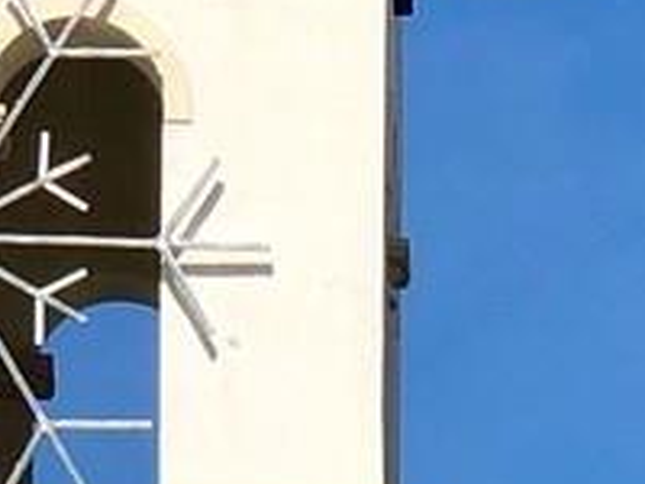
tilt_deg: +11.6
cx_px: 410
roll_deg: -0.4
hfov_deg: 4.8
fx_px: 7751
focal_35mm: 416
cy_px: 1171
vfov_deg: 3.5
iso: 16
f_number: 2.4
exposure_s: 1/1946
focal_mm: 6
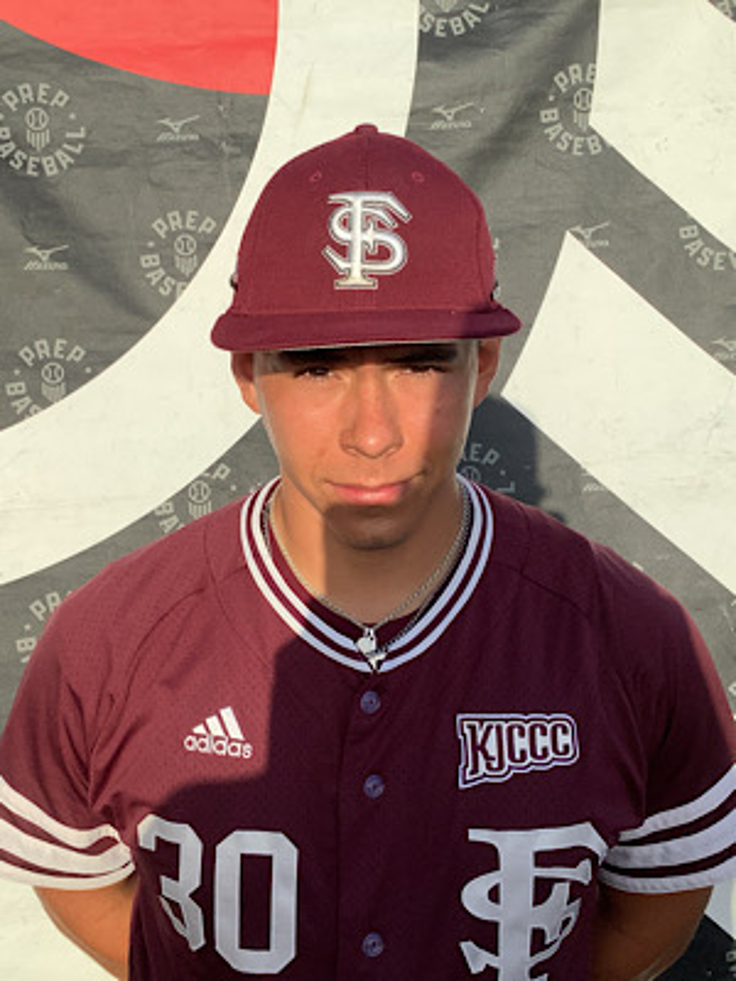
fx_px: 879
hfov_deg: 45.4
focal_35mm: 31
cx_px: 368
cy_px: 490
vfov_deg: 58.4
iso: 25
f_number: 2.4
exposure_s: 1/1058
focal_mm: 3.3
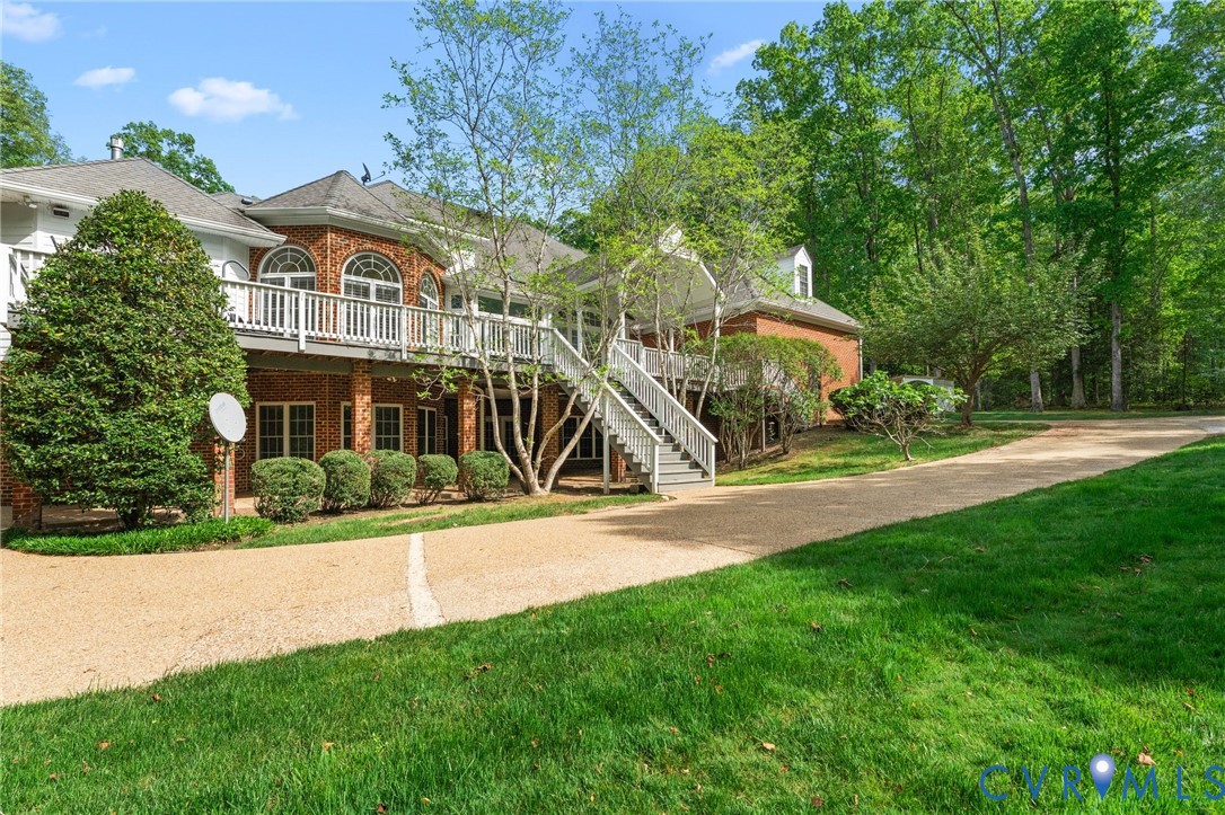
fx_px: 561
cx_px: 612
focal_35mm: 16
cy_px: 408
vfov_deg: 72.0
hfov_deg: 95.0
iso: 1000
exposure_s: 1/1250
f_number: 8
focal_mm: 16.5
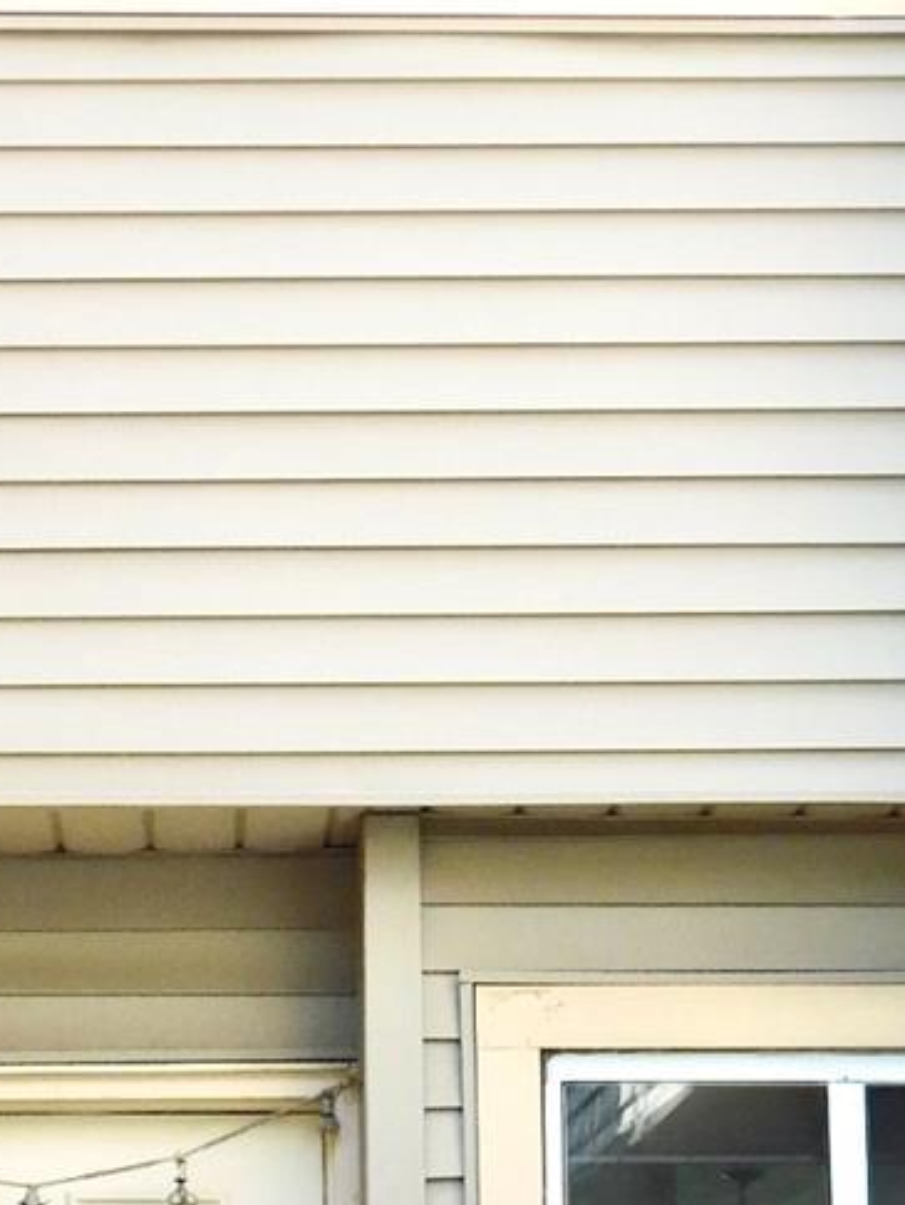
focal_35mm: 111
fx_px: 3866
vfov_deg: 17.6
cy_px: 962
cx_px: 247
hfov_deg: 13.3
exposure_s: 1/250
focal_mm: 6.3
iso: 125
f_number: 3.5
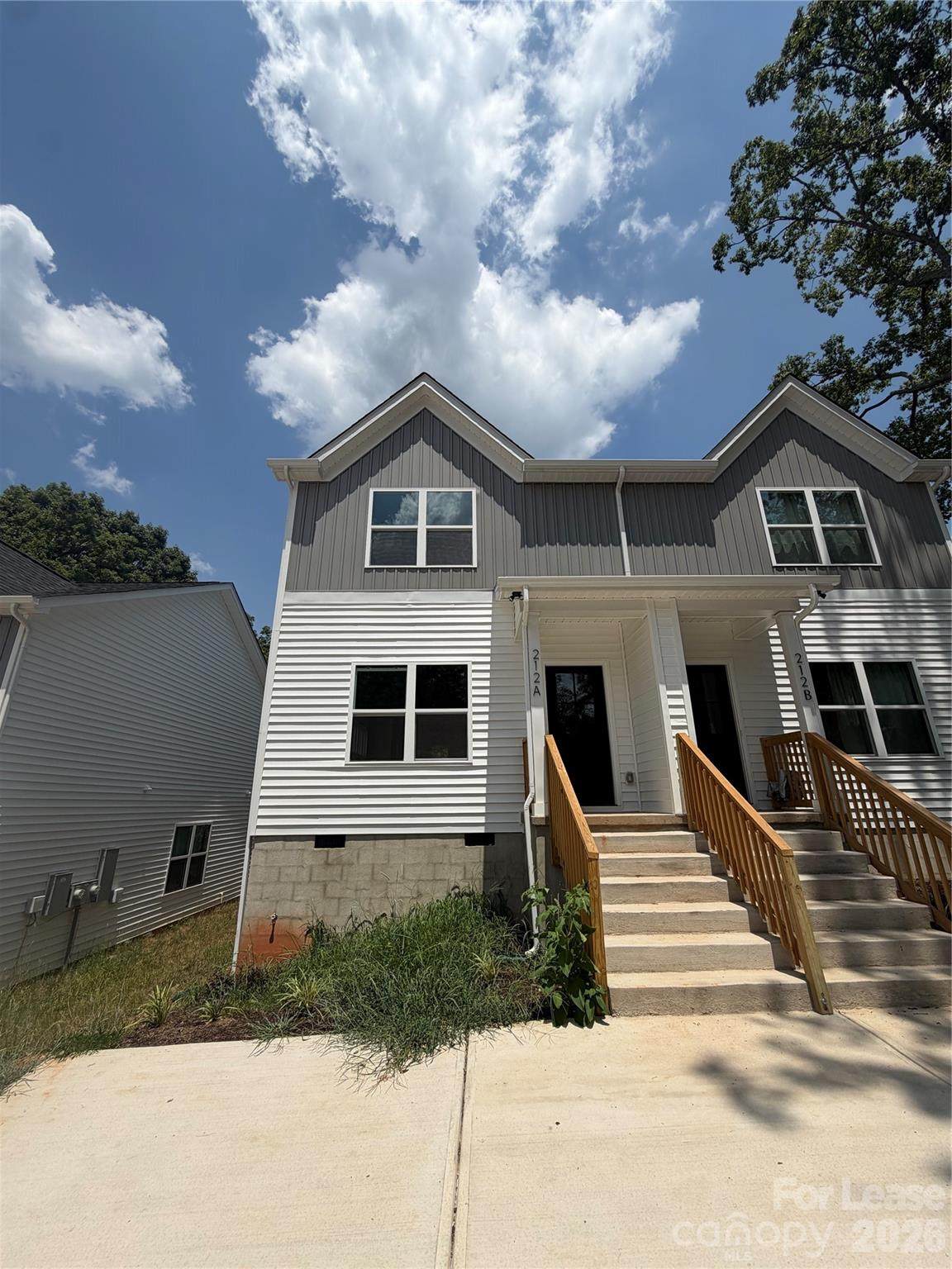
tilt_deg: +18.6
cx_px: 476
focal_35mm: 14
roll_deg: +0.1
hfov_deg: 85.7
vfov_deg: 102.1
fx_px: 513
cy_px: 634
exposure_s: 1/1656
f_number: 2.2
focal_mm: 2.22
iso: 20
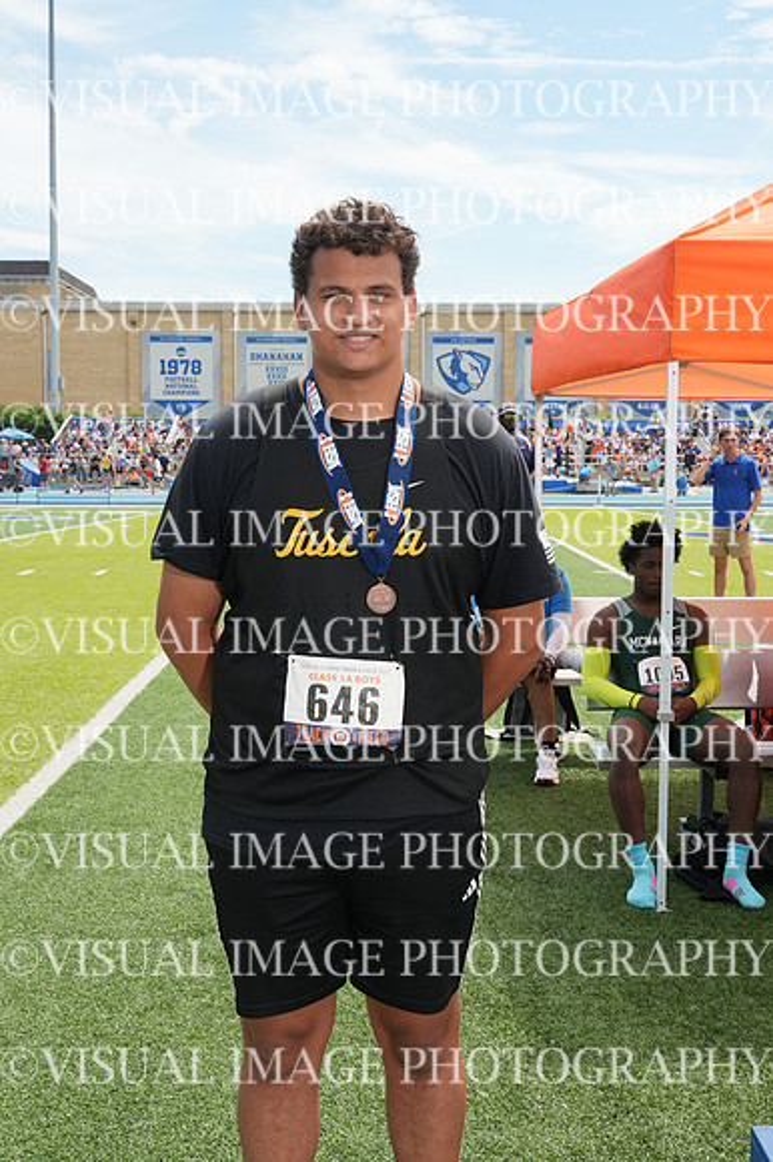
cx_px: 386
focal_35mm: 48
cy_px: 581
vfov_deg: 41.1
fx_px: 1548
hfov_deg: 28.0
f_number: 9
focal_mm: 32
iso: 100
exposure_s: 1/160
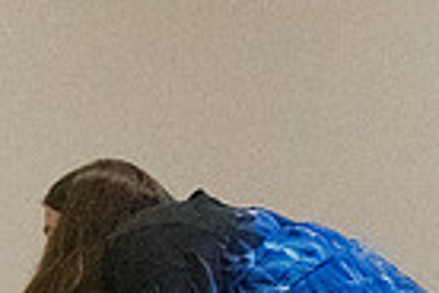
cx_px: 156
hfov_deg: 2.8
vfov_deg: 1.9
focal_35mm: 732
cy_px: 478
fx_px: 8926
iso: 10000
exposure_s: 1/1250
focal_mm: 116
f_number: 4
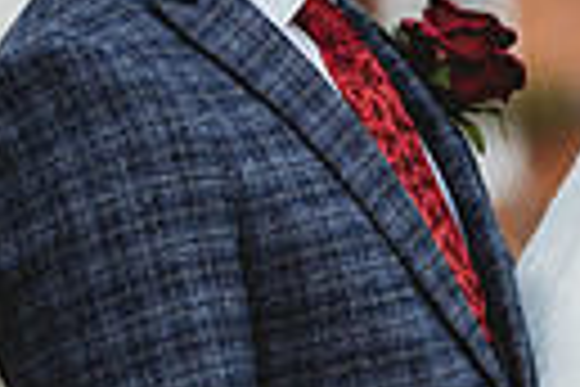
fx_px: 6170
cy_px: 274
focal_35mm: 383
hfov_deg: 5.4
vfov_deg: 3.6
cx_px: 674
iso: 100
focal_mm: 85
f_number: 1.8
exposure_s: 1/200
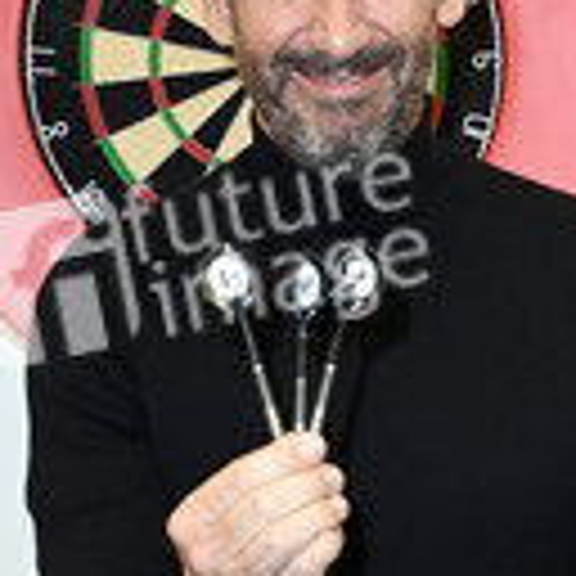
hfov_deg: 14.6
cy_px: 486
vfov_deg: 14.5
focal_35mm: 119
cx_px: 328
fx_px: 2240
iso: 1600
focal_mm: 45
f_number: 5.6
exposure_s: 1/60
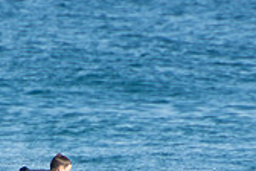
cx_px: 66
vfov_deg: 0.7
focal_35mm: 2067
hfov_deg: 1.0
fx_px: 14698
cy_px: 251
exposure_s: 1/1250
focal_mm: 400
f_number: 5.6
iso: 400
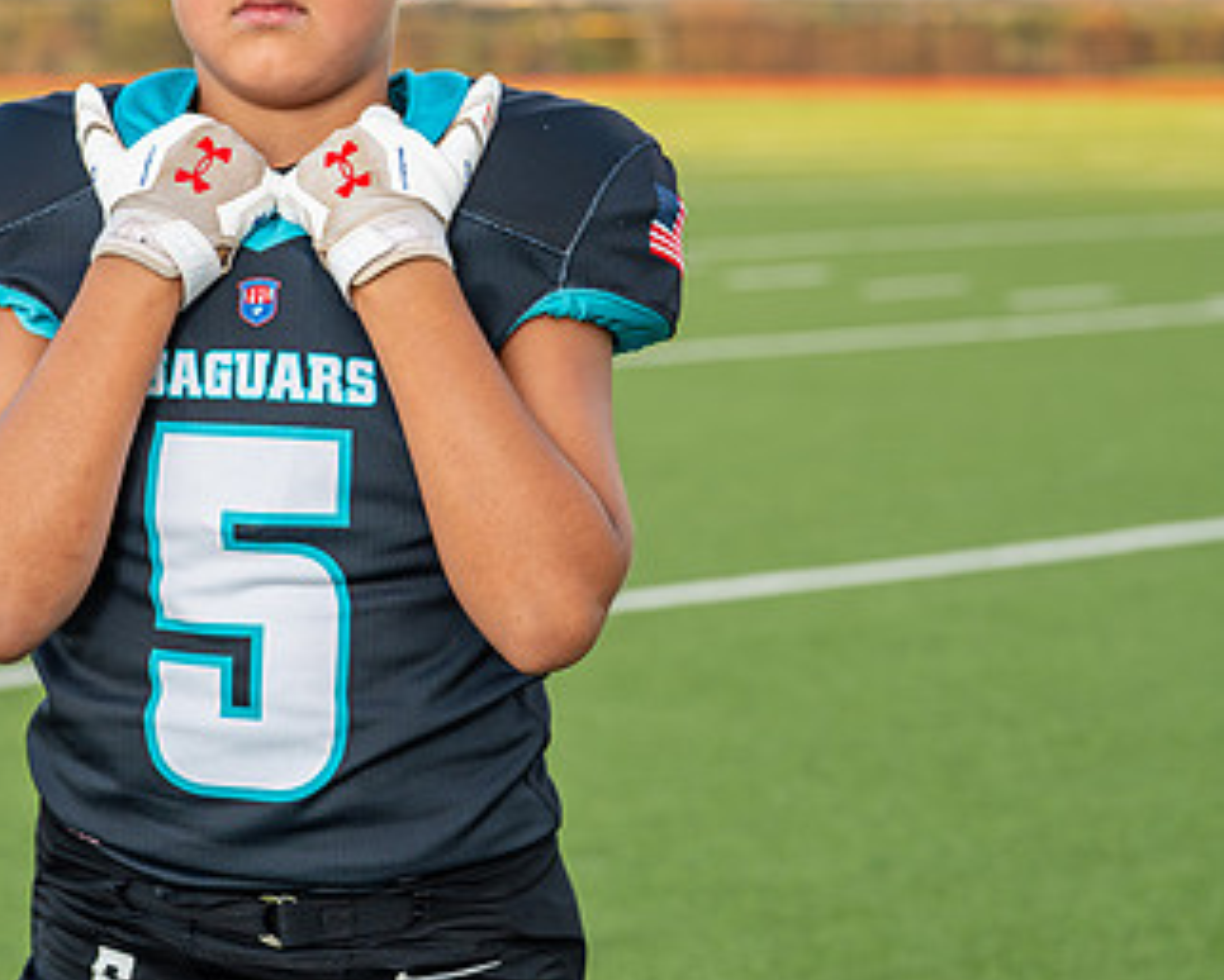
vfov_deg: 14.0
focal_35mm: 110
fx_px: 3987
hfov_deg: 17.4
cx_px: 369
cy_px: 272
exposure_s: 1/400
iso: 200
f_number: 3.2
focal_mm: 50
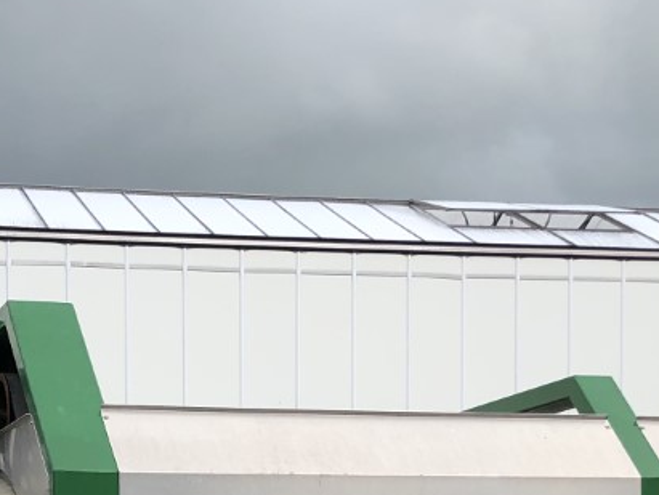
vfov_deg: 14.3
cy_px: 692
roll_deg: +1.0
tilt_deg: +1.2
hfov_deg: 19.9
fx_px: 1867
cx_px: 164
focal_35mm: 98
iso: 20
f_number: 1.8
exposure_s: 1/1453
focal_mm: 4
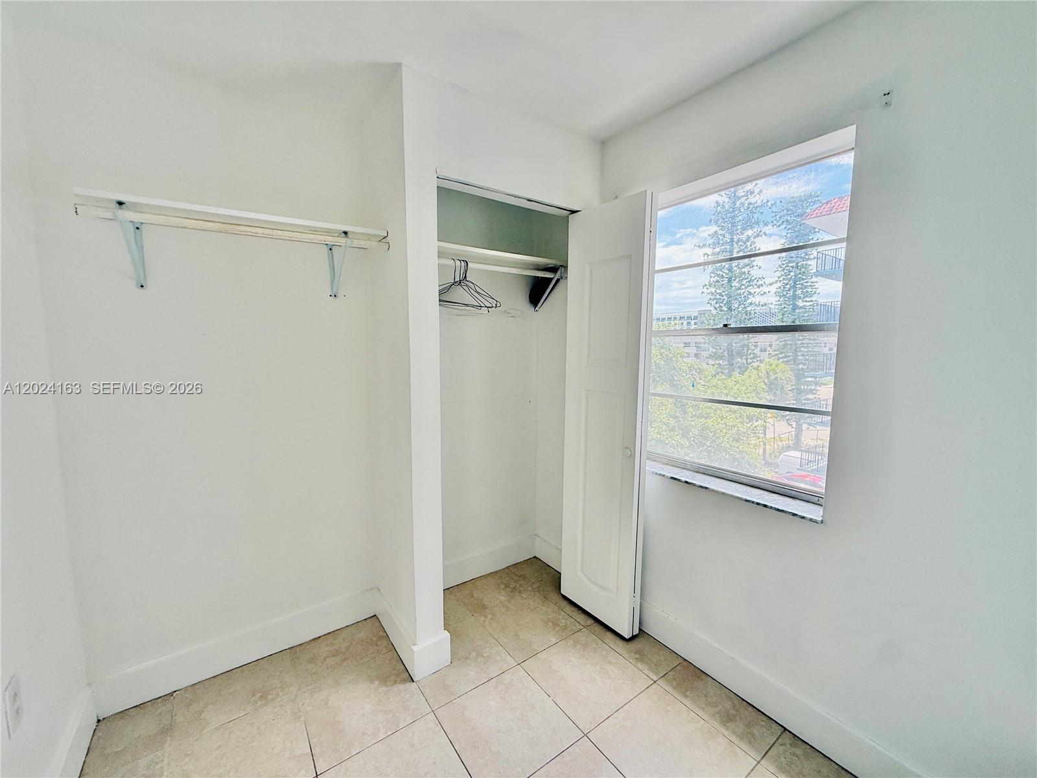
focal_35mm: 14
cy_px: 389
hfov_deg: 102.1
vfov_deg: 85.7
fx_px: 419
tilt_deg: -3.9
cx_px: 518
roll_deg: -0.8
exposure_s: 1/233
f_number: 2.2
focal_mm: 2.22
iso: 64
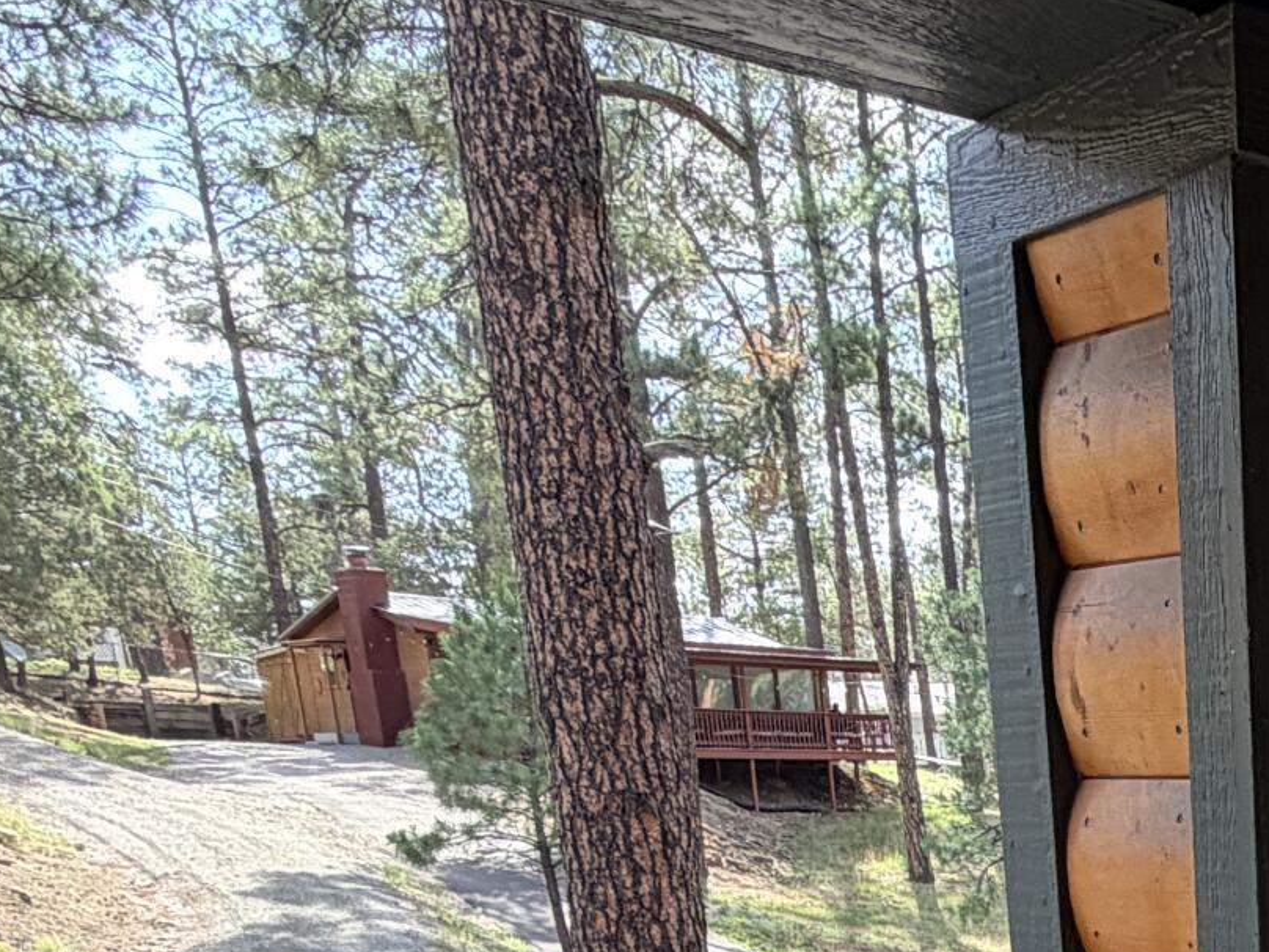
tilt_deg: -17.8
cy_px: 1381
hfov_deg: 30.8
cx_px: 1544
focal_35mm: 52
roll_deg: +0.0
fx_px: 1906
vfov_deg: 23.2
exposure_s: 1/150
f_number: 2.2
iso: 40
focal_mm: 2.22
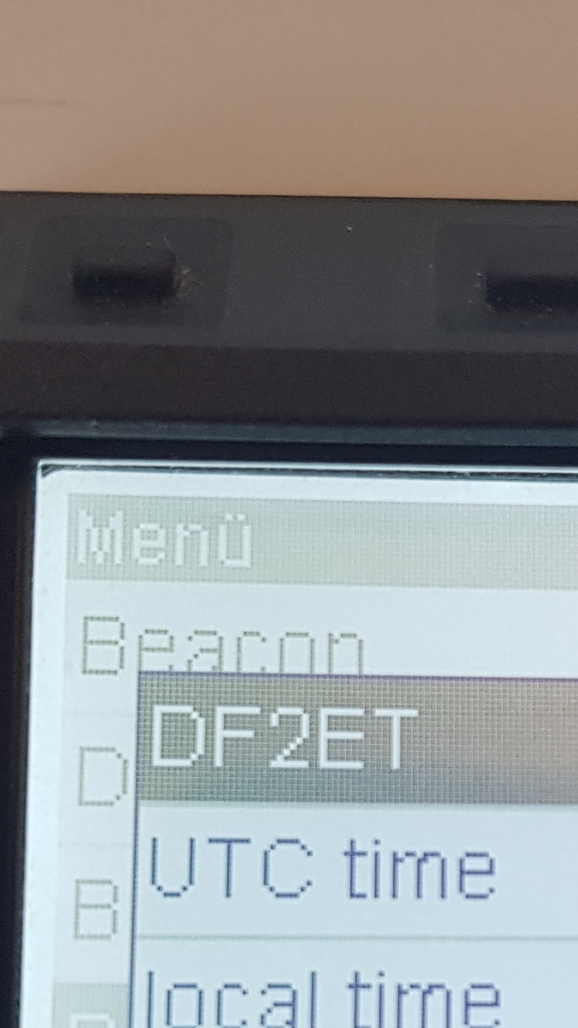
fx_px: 2016
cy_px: 916
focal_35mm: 74
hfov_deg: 15.9
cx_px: 629
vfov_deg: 27.6
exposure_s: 1/50
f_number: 1.7
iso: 125
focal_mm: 4.2
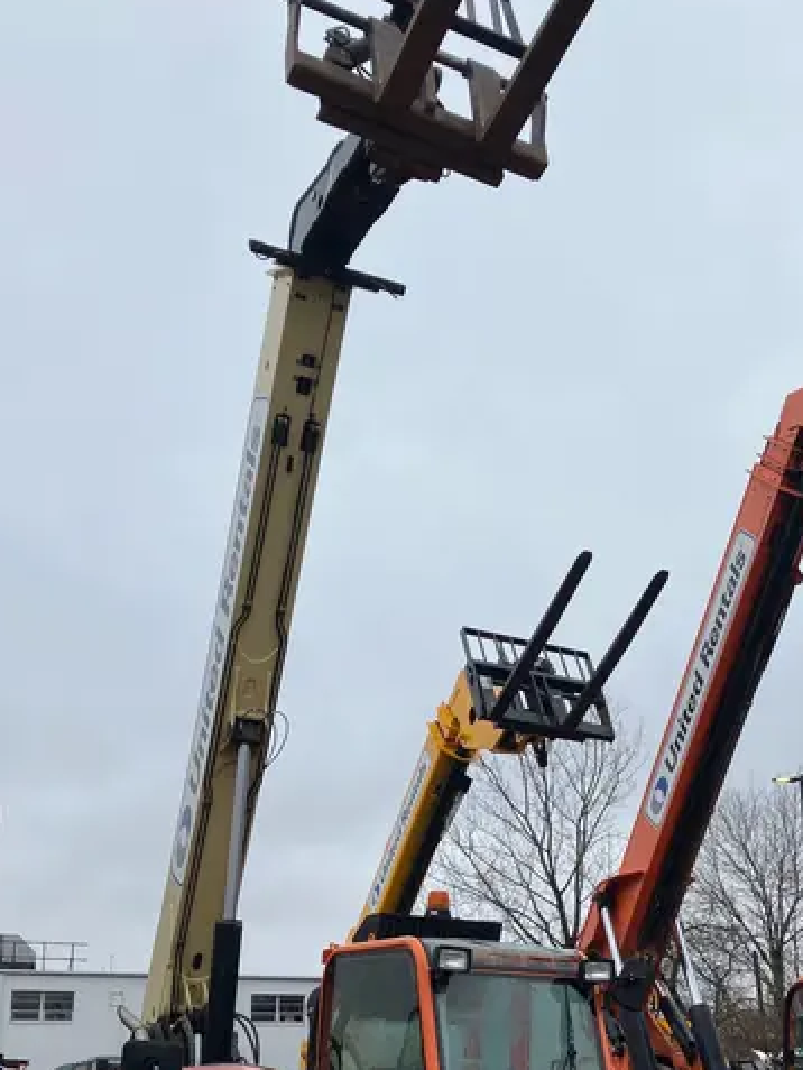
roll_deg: +1.5
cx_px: 464
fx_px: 1329
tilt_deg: +19.1
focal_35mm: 43
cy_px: 757
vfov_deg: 42.9
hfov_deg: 33.5
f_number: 1.8
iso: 32
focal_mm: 3.99
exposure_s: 1/810
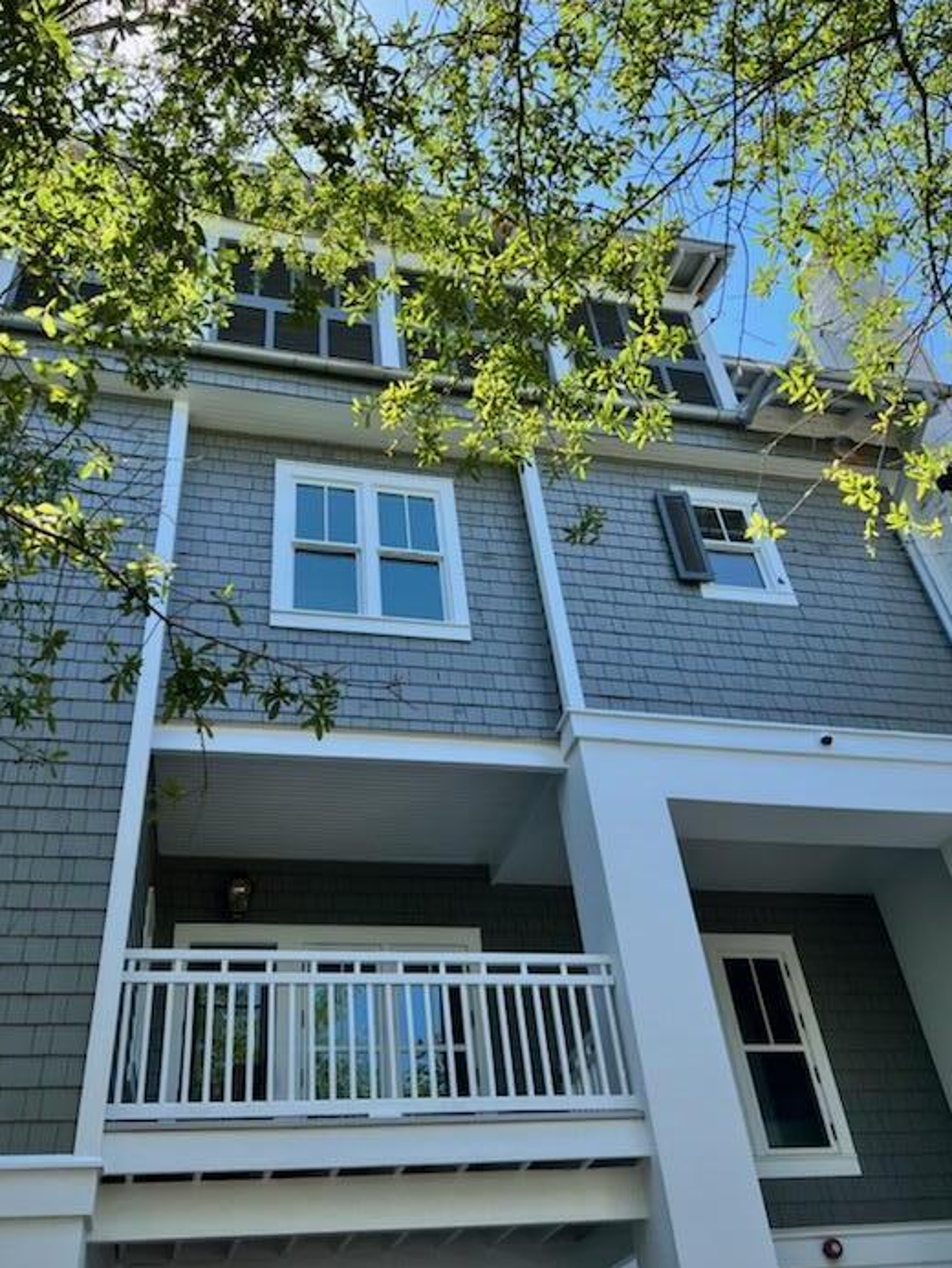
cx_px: 447
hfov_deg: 46.8
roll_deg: +6.1
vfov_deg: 59.7
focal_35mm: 30
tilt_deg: +42.4
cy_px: 542
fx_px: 1100
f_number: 1.5
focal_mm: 5.7
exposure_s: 1/1238
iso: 50
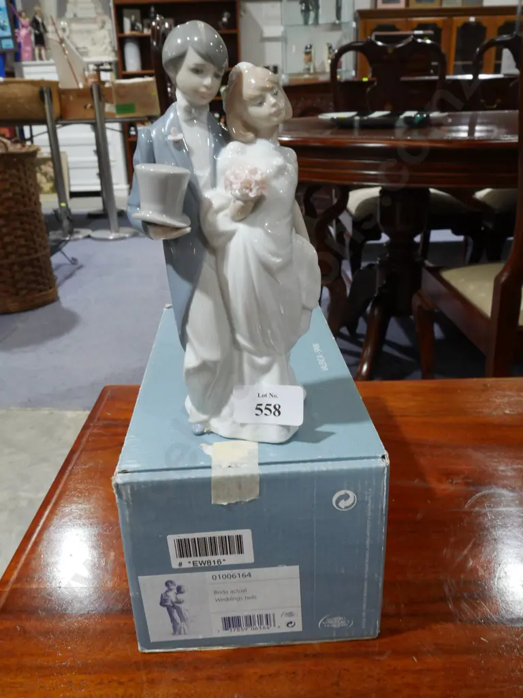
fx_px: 564
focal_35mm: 28
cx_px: 262
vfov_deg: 63.4
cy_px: 349
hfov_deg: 49.7
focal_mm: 14
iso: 1600
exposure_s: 1/60
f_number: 9
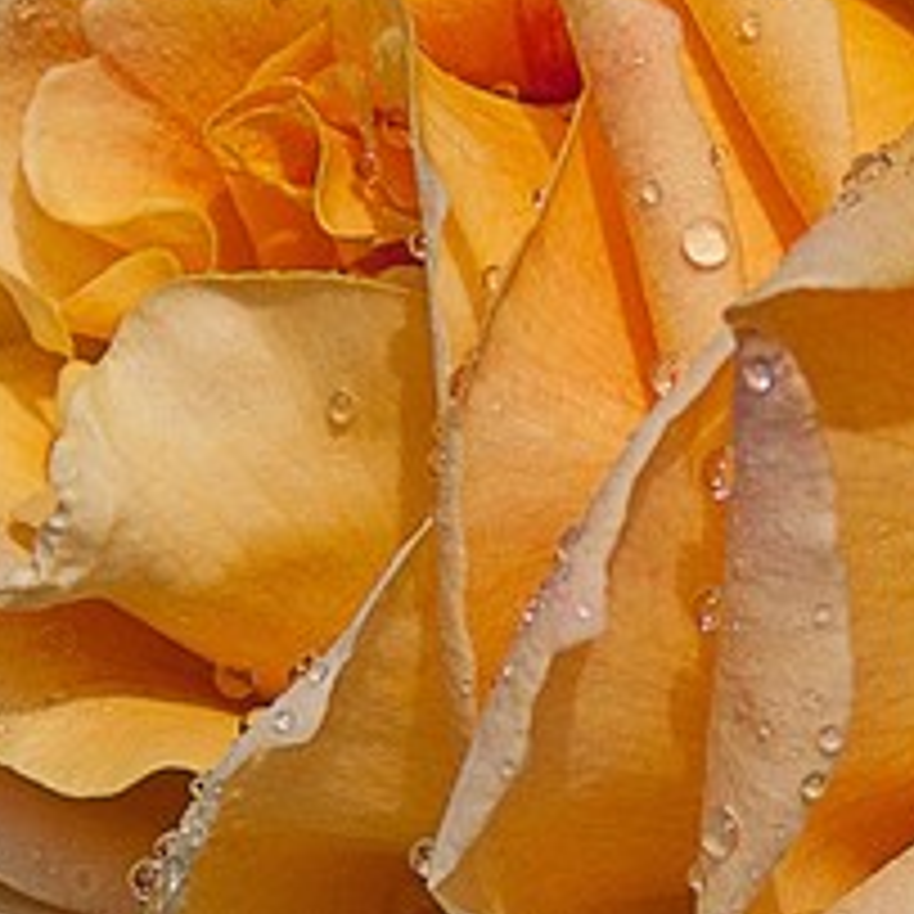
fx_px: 21986
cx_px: 842
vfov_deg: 2.4
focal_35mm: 736
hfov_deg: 2.4
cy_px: 423
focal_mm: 130
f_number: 7.1
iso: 200
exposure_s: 1/1250
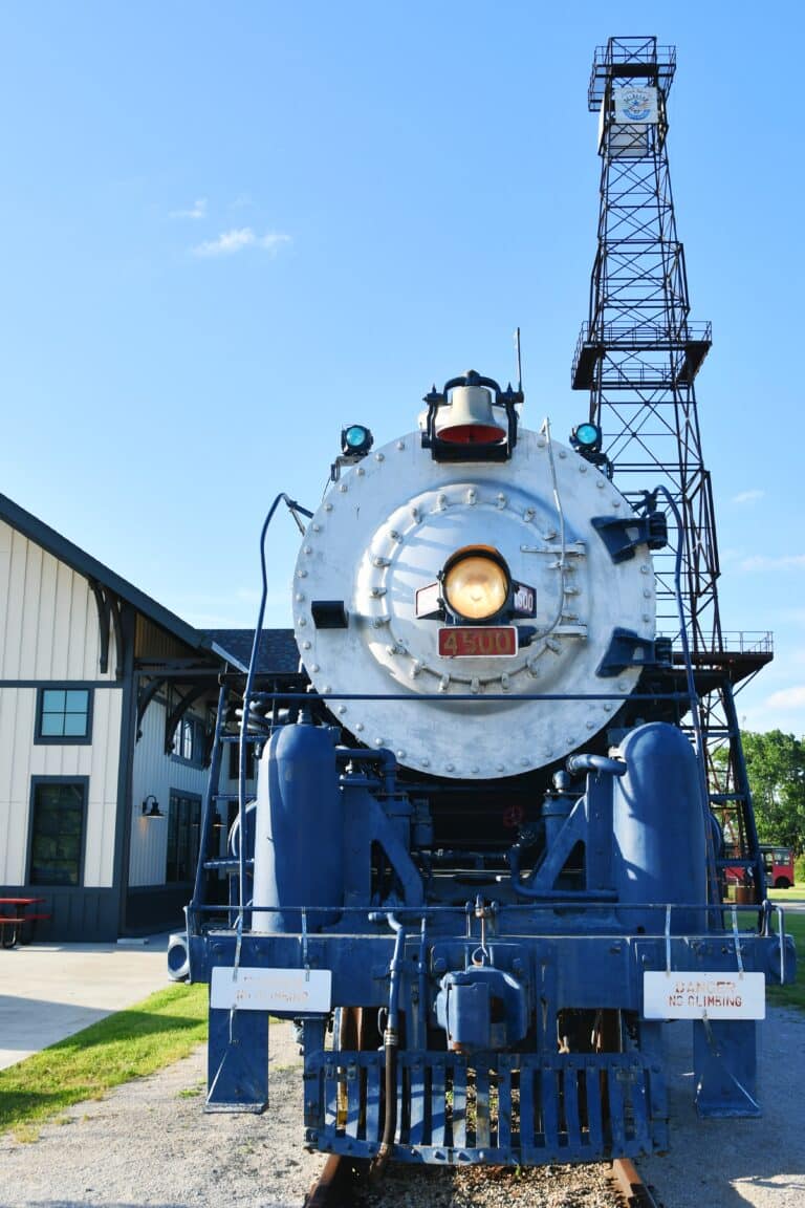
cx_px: 402
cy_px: 604
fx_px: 1107
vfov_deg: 57.2
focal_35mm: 33
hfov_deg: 40.0
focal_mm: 22
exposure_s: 1/250
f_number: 7.1
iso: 100
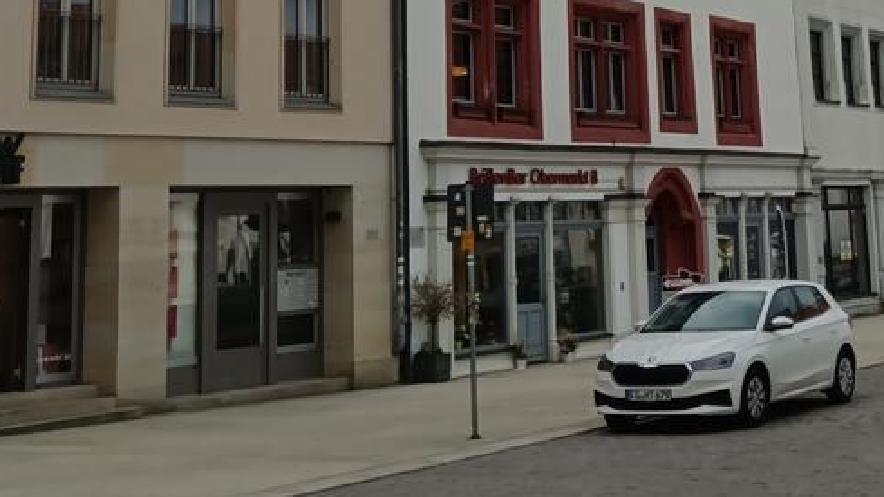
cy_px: -181
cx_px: 799
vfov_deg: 14.9
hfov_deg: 26.6
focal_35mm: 77
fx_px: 1805
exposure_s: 1/900
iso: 252
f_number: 1.9
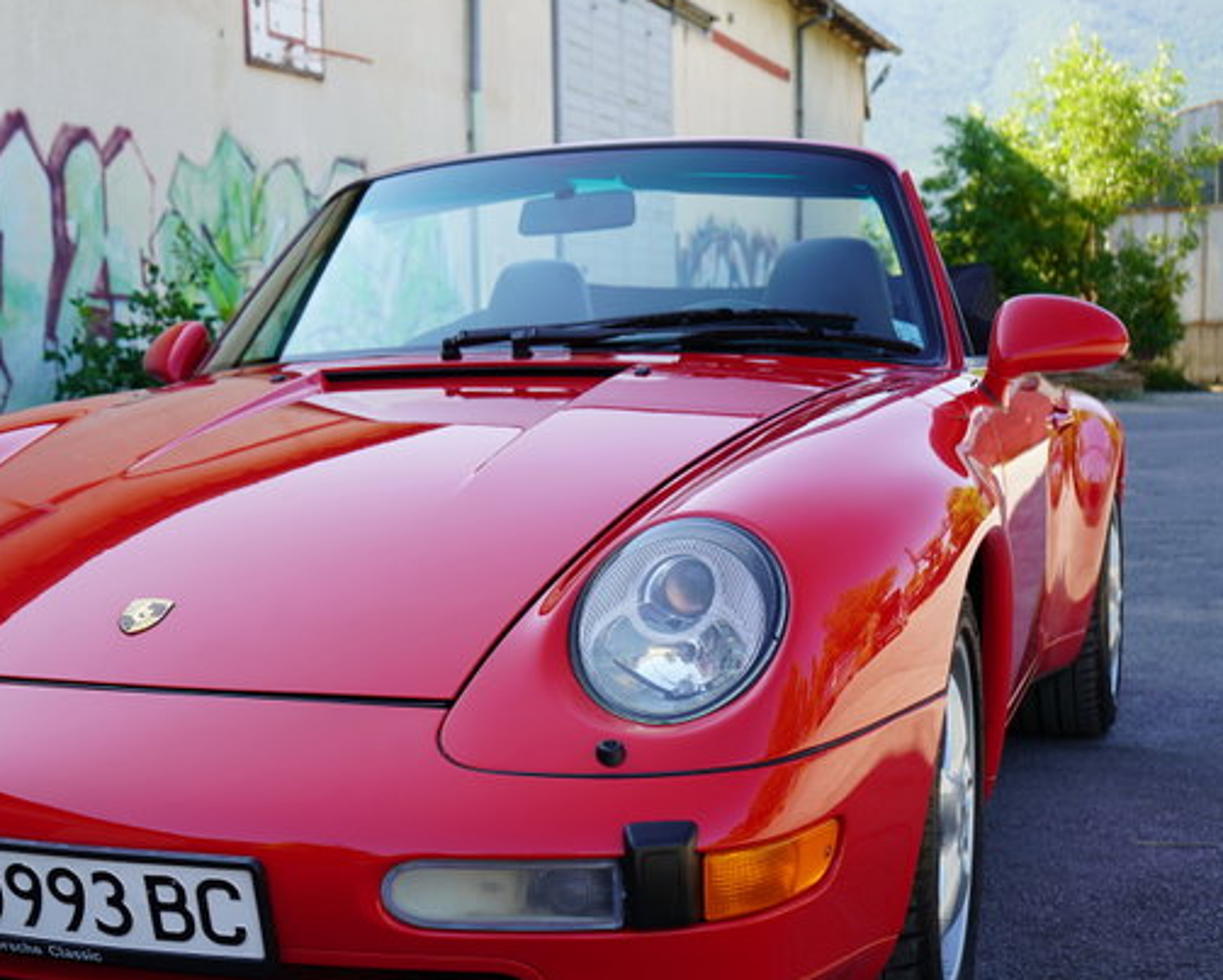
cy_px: 613
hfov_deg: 34.7
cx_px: 340
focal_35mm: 53
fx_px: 1920
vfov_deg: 28.5
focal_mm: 37
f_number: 5.6
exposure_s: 1/80
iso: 100
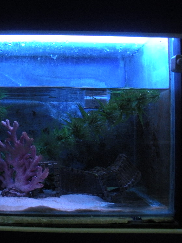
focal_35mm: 49
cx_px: 27
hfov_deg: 28.8
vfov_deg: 38.9
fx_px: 344
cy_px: 120
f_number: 3.5
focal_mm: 6.3
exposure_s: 1/36.7
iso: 400
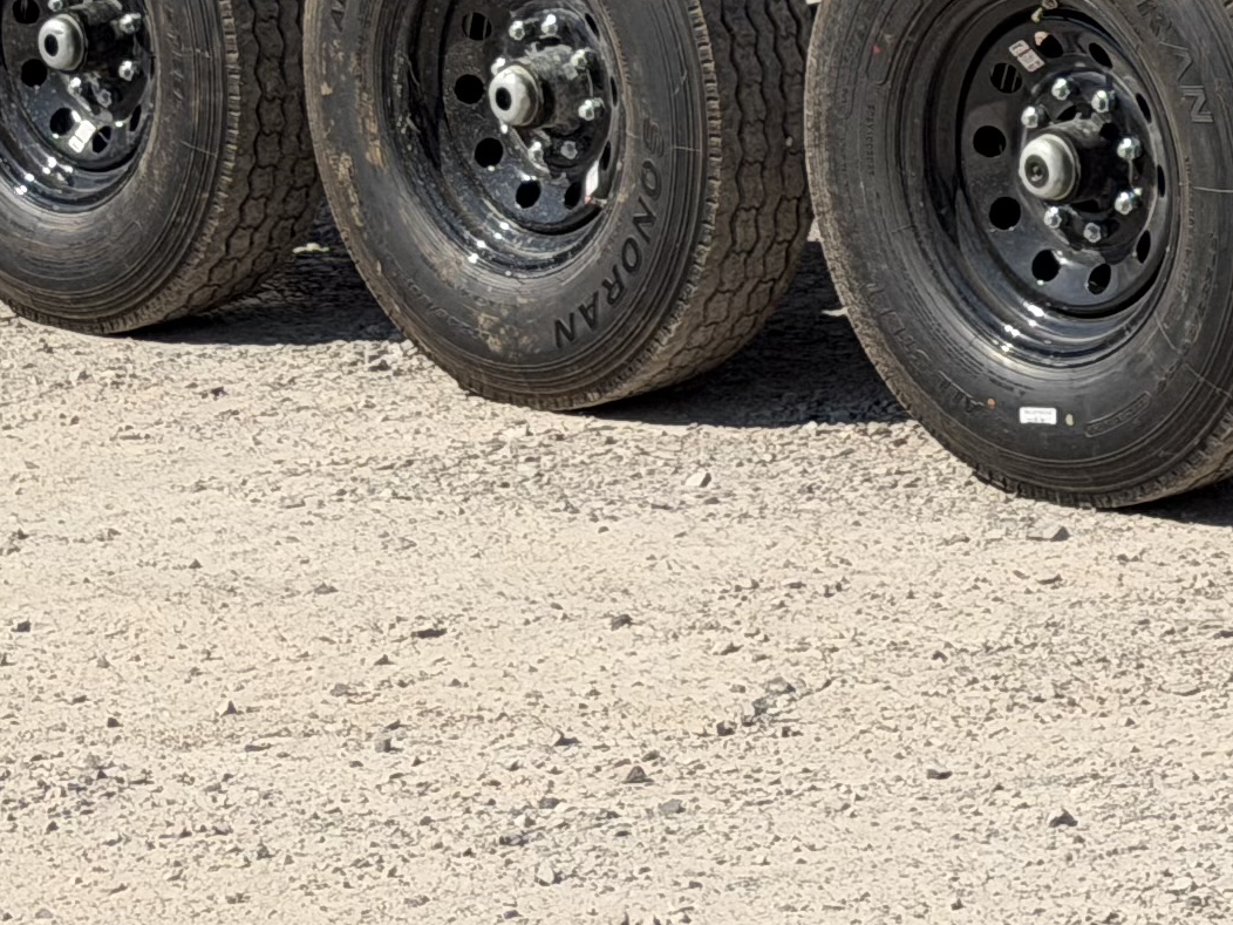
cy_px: -696
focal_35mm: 184
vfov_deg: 7.8
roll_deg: +1.7
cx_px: 1101
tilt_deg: -2.7
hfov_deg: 10.7
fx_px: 6554
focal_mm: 6.76
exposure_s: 1/7874
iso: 80
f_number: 1.78
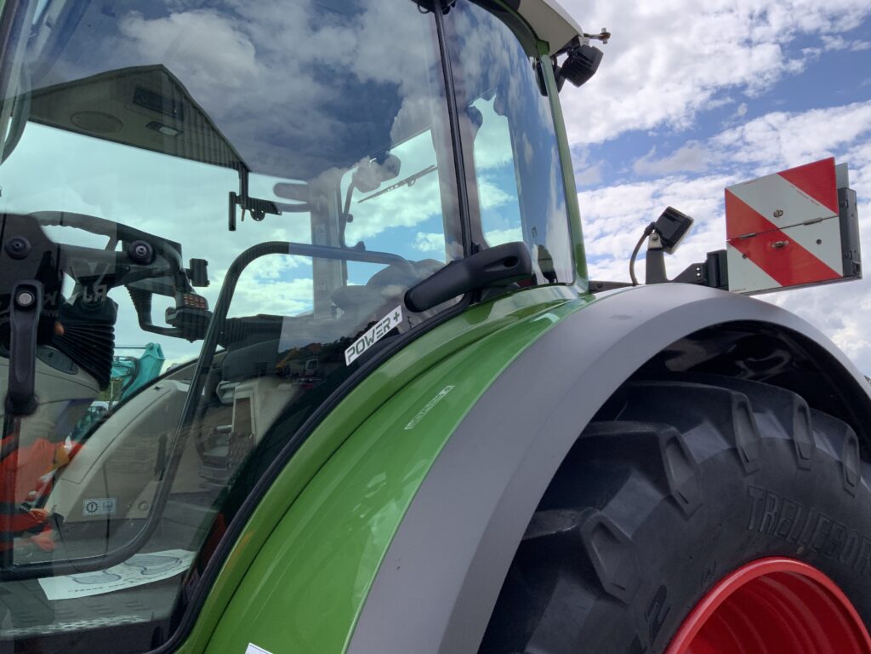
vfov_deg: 48.2
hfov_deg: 61.7
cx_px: 436
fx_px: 730
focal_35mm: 29
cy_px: 327
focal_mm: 3
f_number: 1.8
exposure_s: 1/739
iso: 16
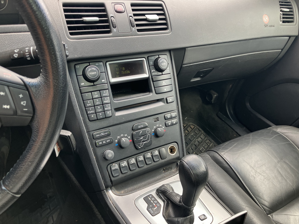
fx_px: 242
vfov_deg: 49.7
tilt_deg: -36.7
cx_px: 150
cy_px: 112
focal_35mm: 28
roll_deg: -9.8
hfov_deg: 63.4
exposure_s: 1/121
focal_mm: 3.99
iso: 64
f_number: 1.8
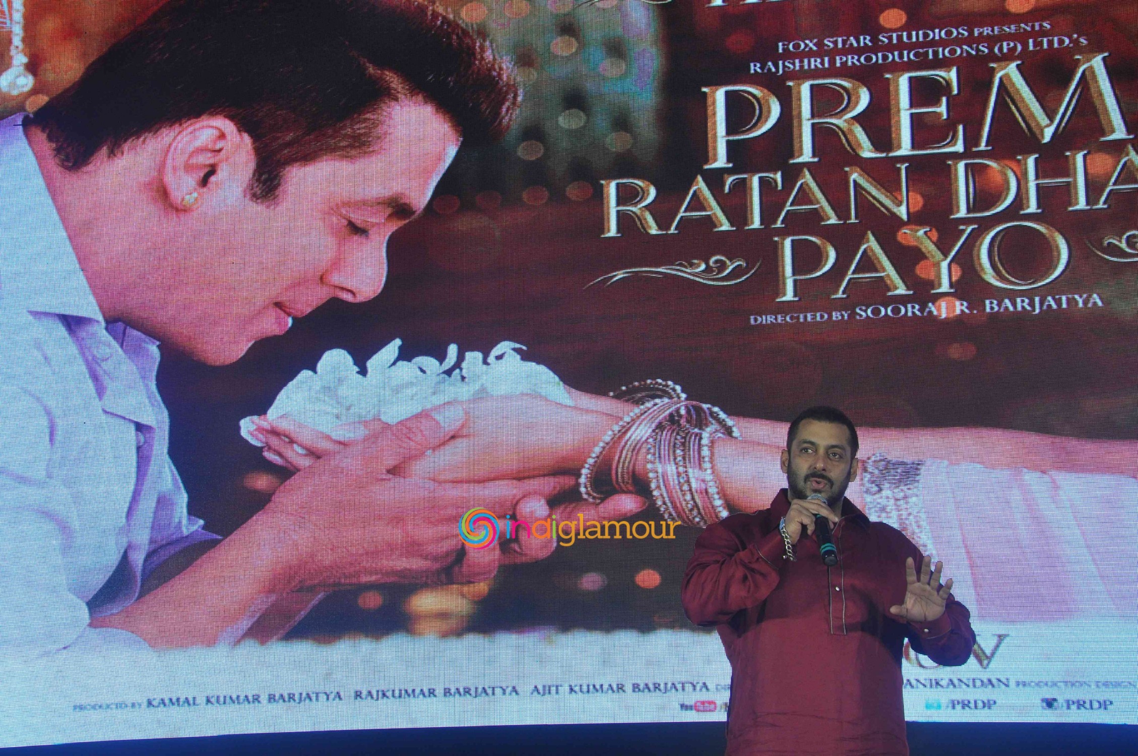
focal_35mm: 68
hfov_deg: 29.9
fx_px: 2131
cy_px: 378
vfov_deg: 20.1
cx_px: 569
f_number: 9
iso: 800
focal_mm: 45
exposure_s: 1/125
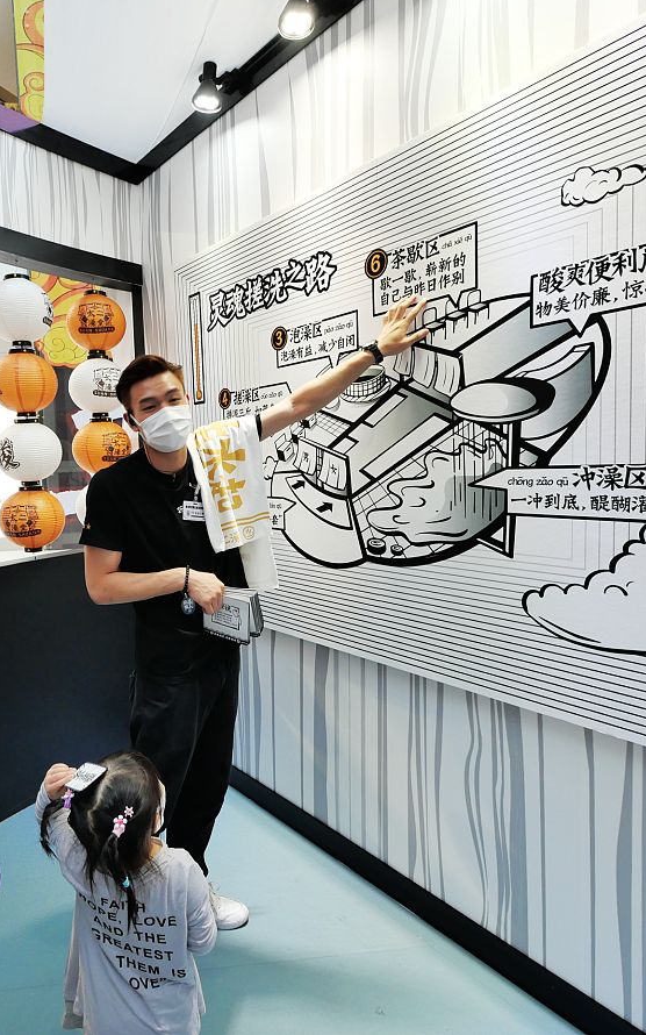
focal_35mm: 20
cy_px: 513
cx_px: 193
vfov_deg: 85.1
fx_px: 564
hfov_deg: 57.7
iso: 400
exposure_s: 1/60
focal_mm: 7
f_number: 4
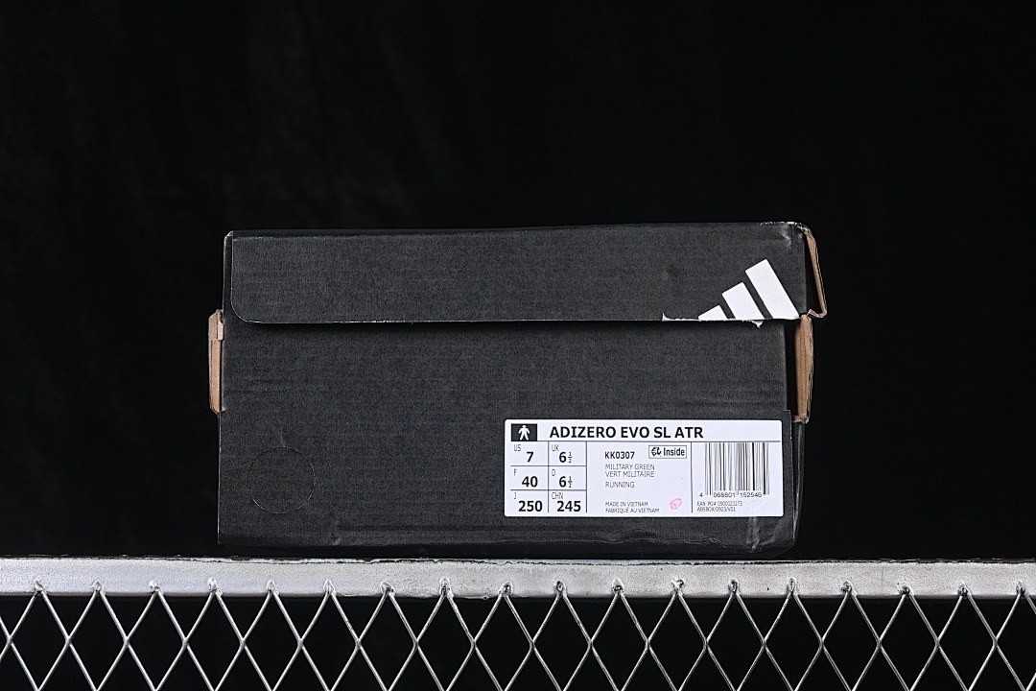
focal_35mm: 75
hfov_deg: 27.0
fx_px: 2158
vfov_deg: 18.2
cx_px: 518
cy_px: 346
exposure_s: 1/60
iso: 160
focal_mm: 50
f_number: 6.3
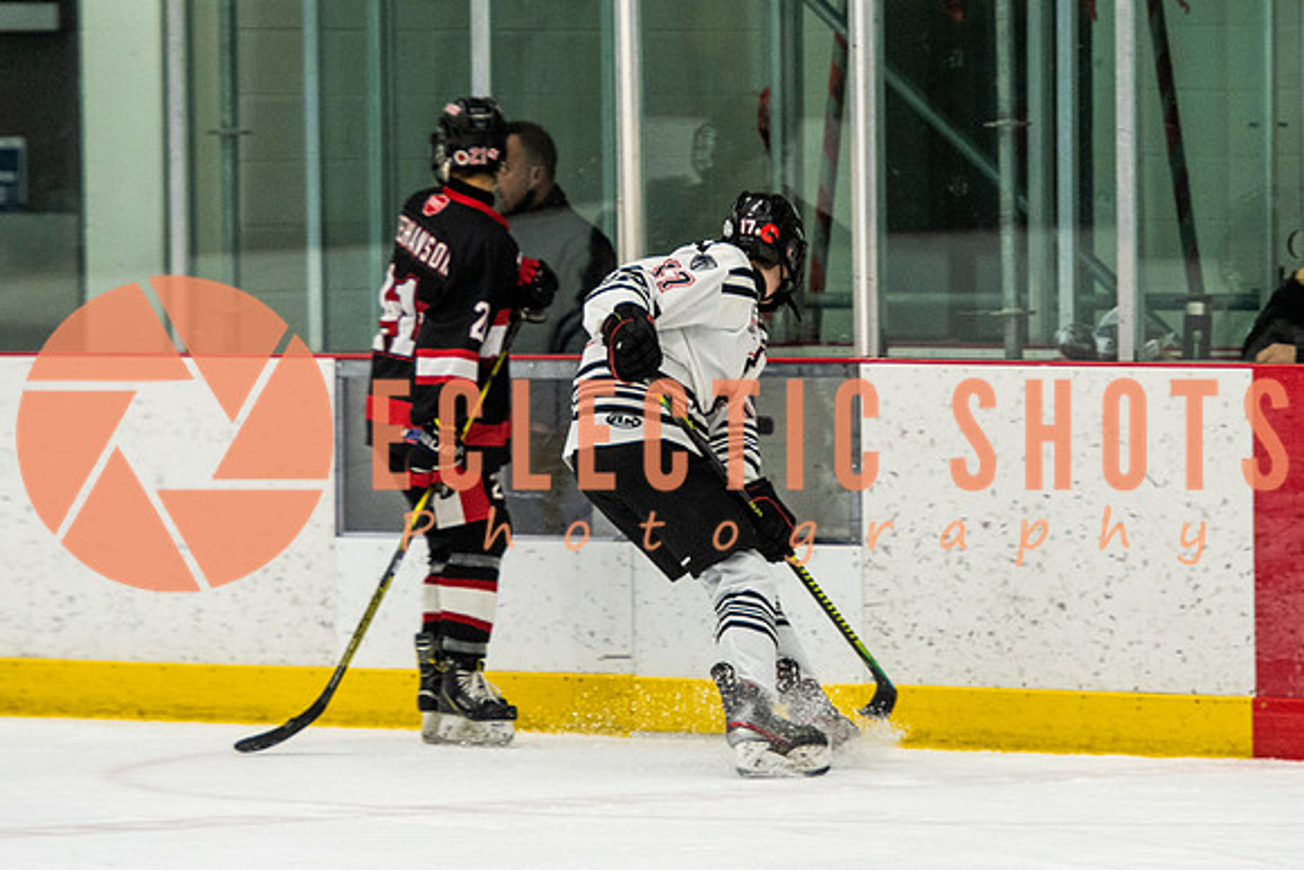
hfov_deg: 5.5
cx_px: 768
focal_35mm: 376
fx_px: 13638
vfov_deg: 3.7
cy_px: 342
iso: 1000
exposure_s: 1/400
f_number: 2.8
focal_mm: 160
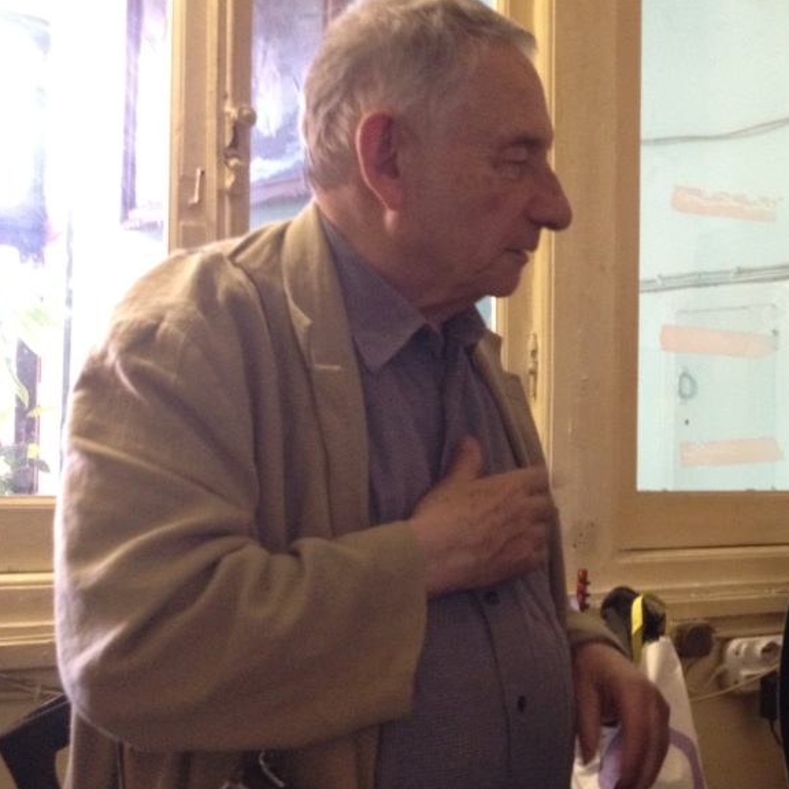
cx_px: 688
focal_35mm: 55
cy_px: 451
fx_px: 1418
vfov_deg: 31.0
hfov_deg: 30.0
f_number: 2.4
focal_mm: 4.28
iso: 250
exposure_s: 1/20
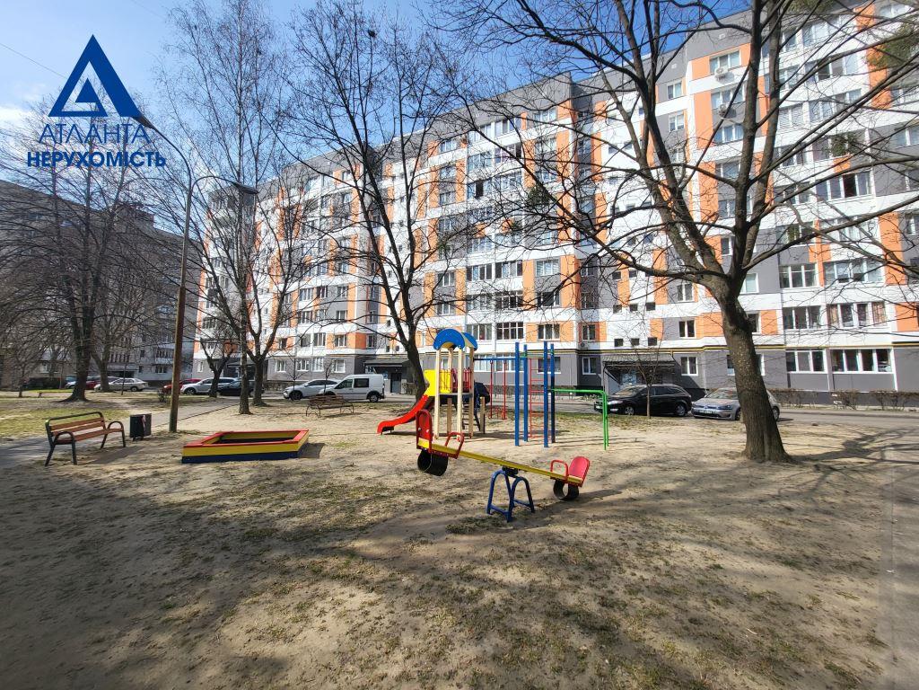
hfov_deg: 106.2
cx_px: 460
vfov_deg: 89.9
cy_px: 345
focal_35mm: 13
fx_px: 345
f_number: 2.2
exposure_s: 1/883
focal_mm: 1.74
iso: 32
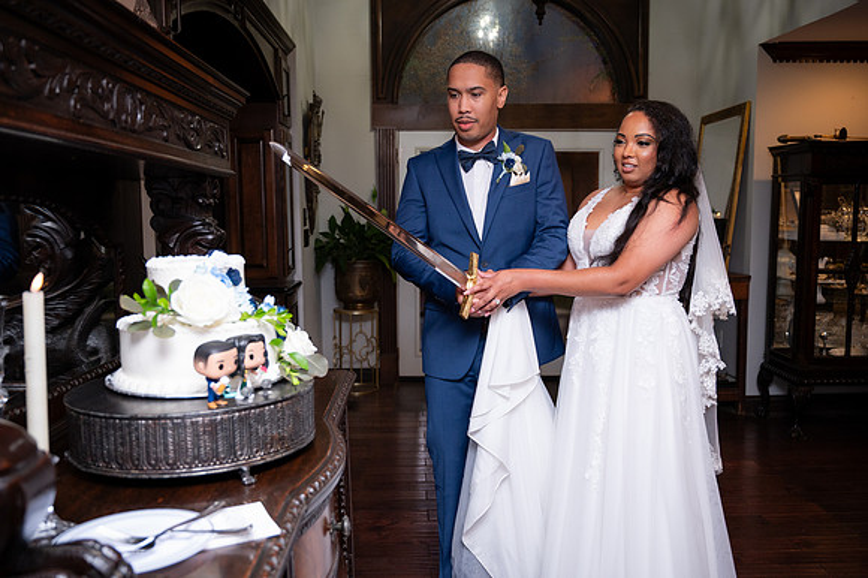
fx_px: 779
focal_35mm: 32
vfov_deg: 40.7
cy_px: 289
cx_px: 434
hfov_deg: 58.3
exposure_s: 1/200
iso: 1250
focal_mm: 31.5
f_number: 4
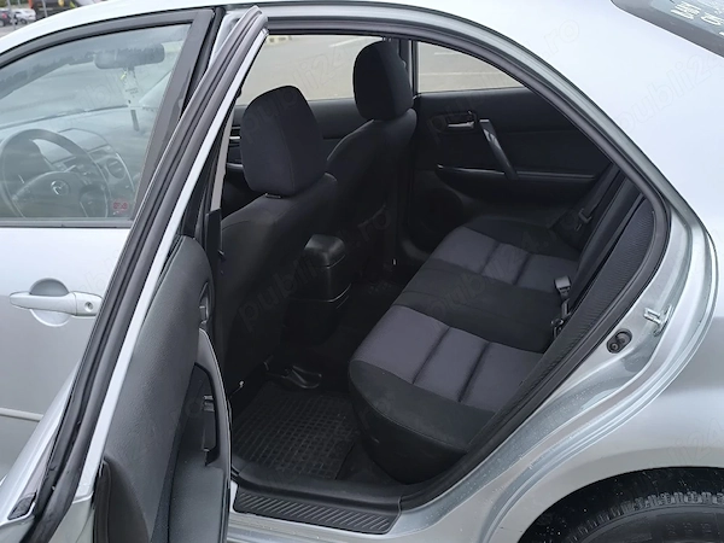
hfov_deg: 52.6
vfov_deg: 40.7
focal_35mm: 35
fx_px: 732
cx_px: 362
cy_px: 272
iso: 50
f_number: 1.65
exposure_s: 1/526
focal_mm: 6.14
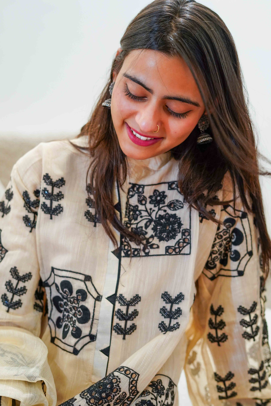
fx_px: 565
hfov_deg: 27.0
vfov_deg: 39.6
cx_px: 136
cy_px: 203
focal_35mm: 50
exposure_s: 1/90
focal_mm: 50
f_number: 3.5
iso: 1600
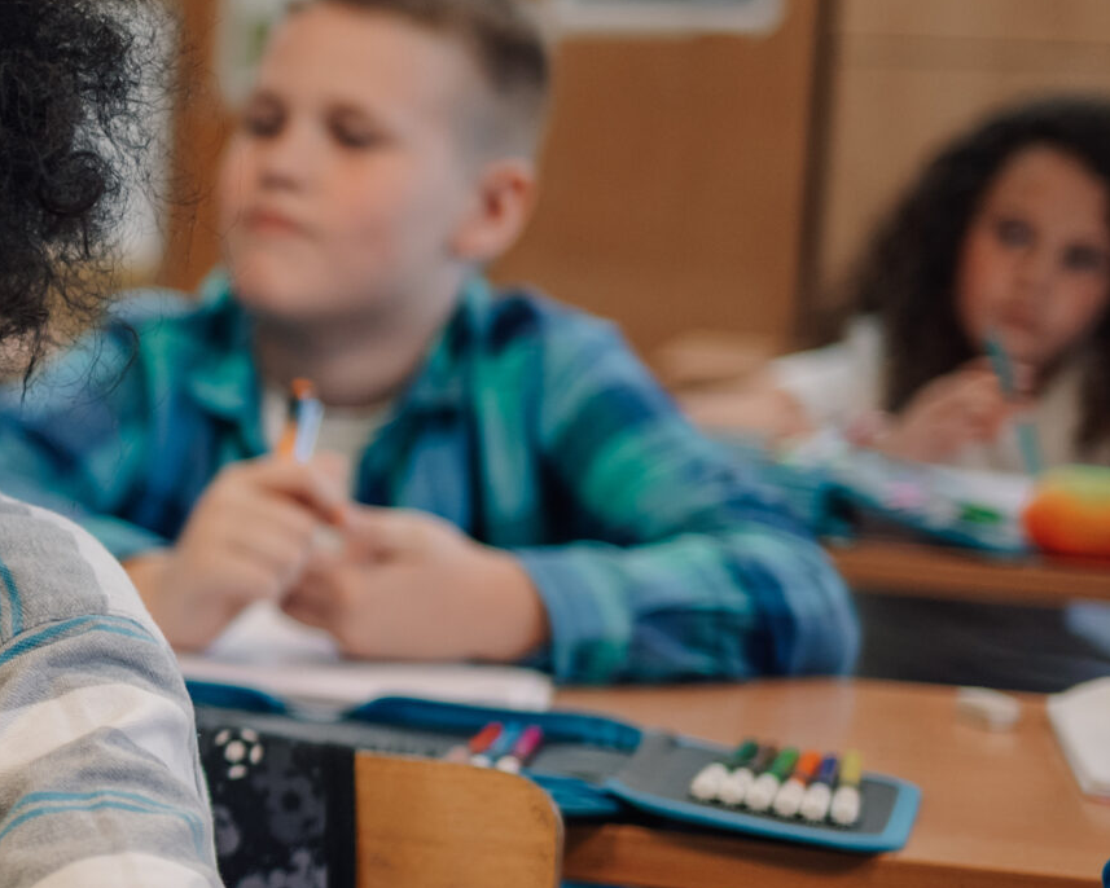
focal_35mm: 112
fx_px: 3680
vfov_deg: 13.8
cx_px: -427
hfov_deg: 16.0
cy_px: 568
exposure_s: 1/200
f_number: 2
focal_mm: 40
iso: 500
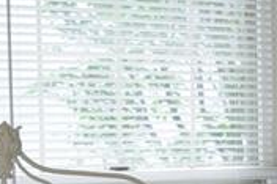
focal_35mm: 175
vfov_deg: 7.8
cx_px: 581
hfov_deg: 10.6
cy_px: 230
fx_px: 1345
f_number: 5.6
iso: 560
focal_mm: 20
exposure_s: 1/125
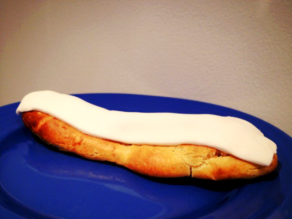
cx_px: 146
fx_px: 295
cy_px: 110
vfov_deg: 40.7
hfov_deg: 52.6
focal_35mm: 35
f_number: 2.4
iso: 80
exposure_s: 1/20
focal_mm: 4.28
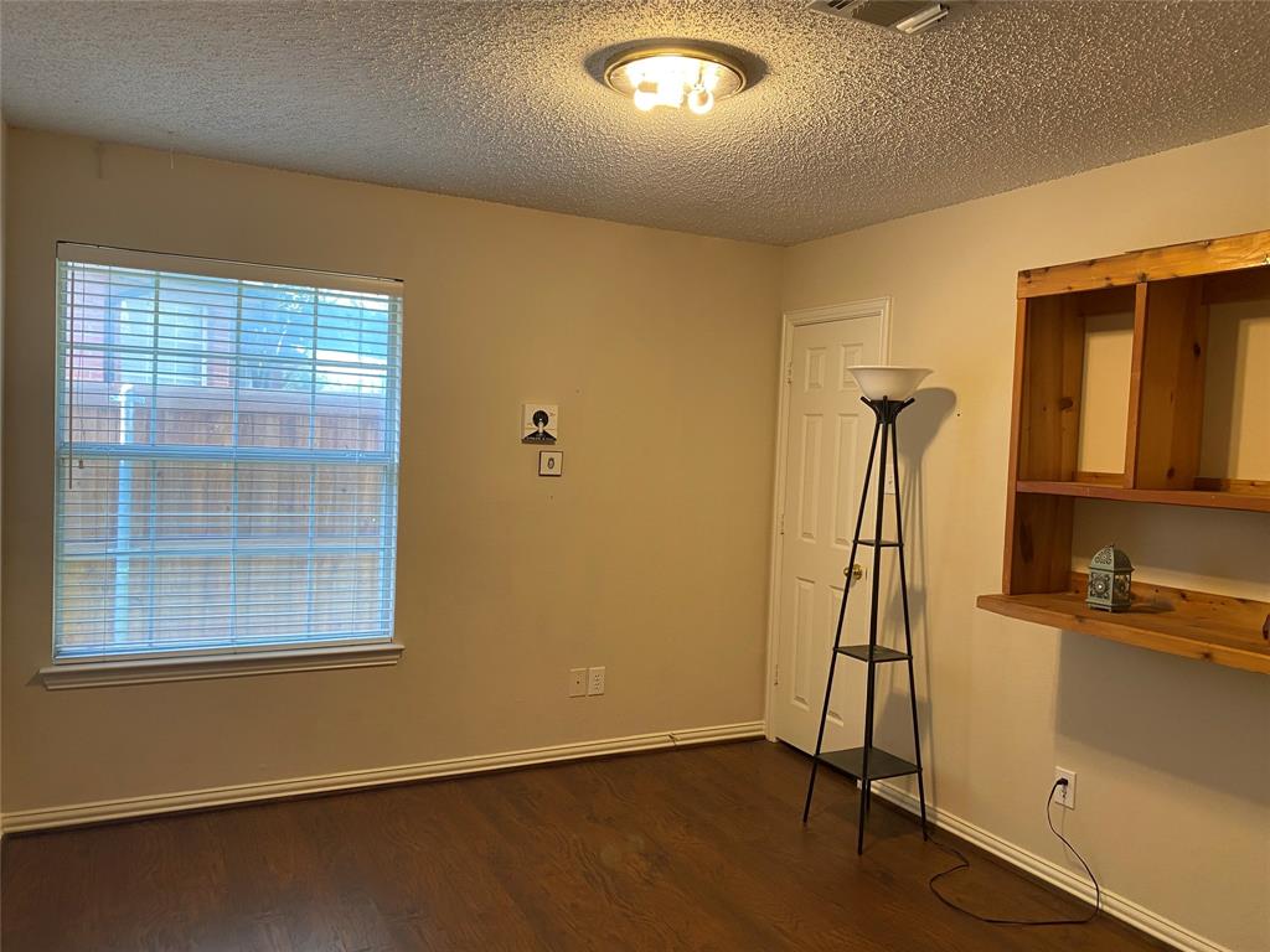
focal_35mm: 26
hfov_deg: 67.3
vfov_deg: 53.1
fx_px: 954
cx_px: 635
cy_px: 476
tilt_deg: -2.2
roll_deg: -1.4
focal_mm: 4.25
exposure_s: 1/60
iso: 80
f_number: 1.8
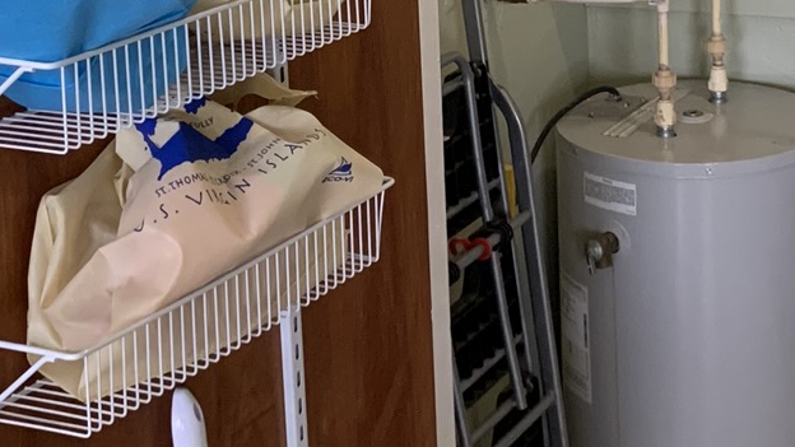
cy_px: -112
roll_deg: +1.7
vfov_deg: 12.6
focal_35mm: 93
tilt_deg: -6.8
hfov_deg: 22.8
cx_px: 547
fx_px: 1960
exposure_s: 1/60
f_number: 1.8
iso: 250
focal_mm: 4.25
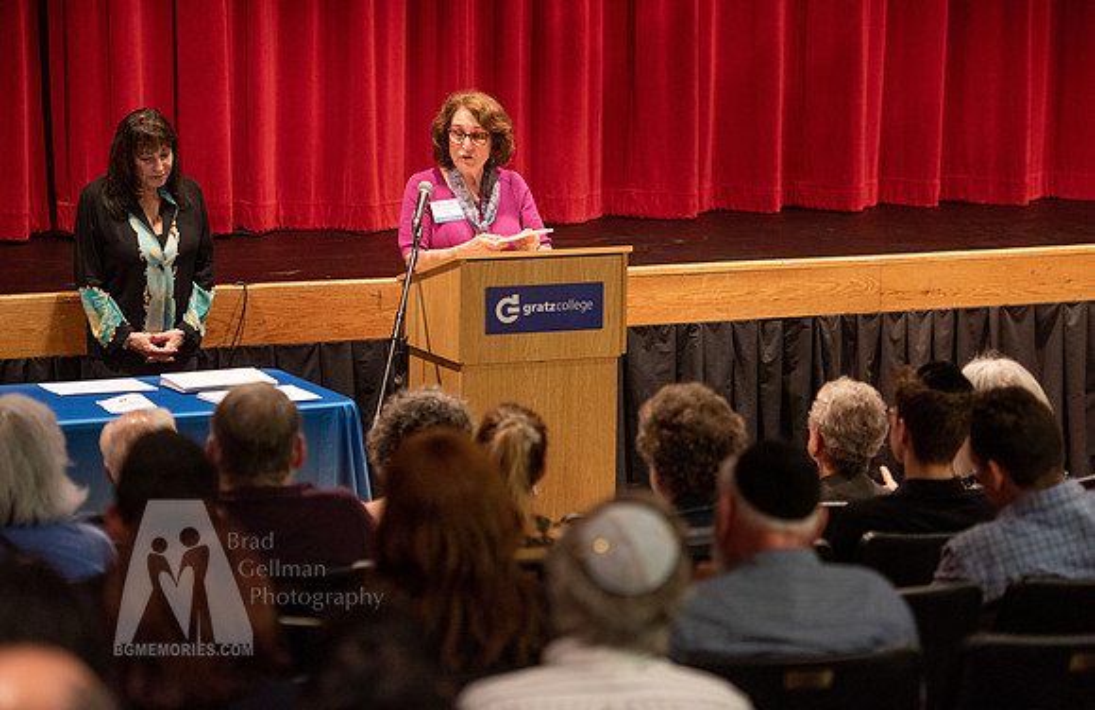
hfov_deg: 16.9
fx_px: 3683
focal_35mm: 122
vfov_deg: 11.0
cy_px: 315
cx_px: 592
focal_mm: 112
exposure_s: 1/80
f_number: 2.8
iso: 2500
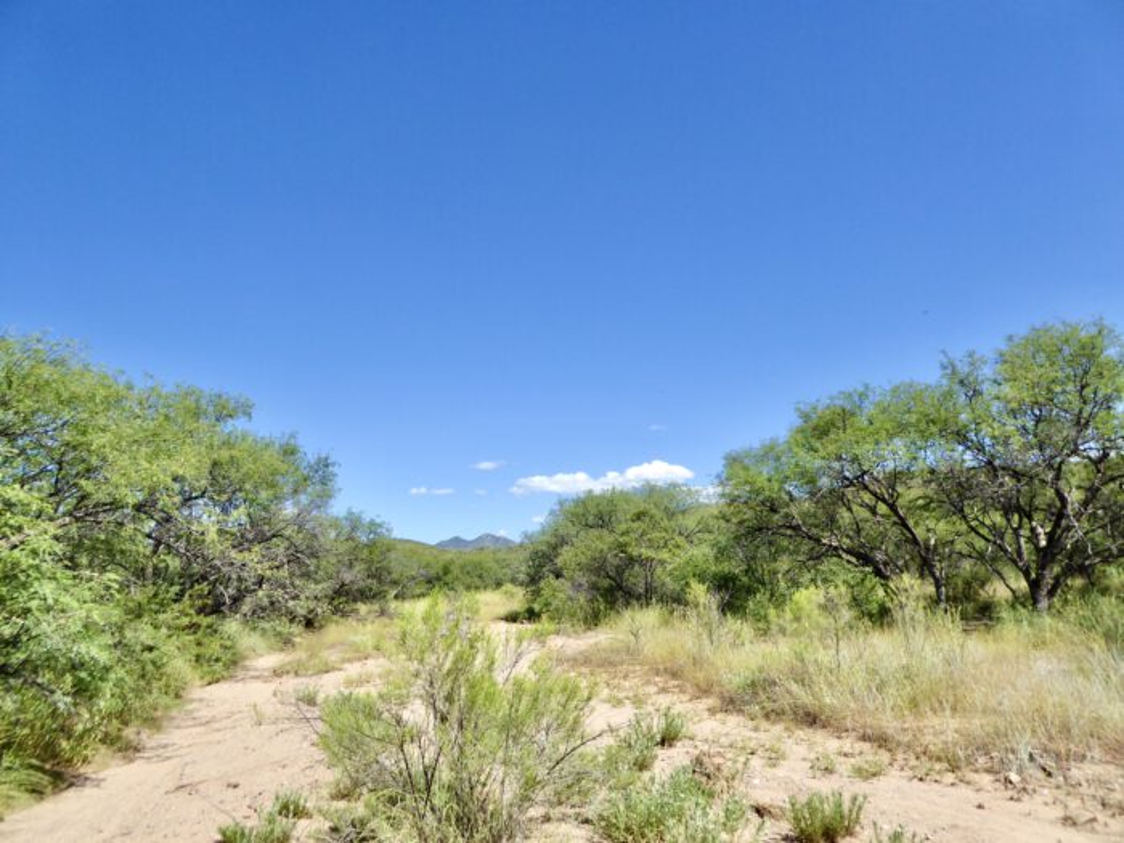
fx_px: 812
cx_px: 562
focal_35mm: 25
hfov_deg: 69.4
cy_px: 422
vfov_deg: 54.9
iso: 100
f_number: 3.3
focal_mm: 4.3
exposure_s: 1/1000
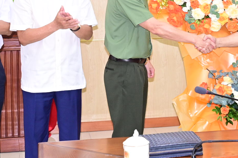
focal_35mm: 98
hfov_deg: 20.6
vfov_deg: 13.7
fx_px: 648
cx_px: 190
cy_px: -10
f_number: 4.5
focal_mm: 30
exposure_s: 1/100
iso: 2000
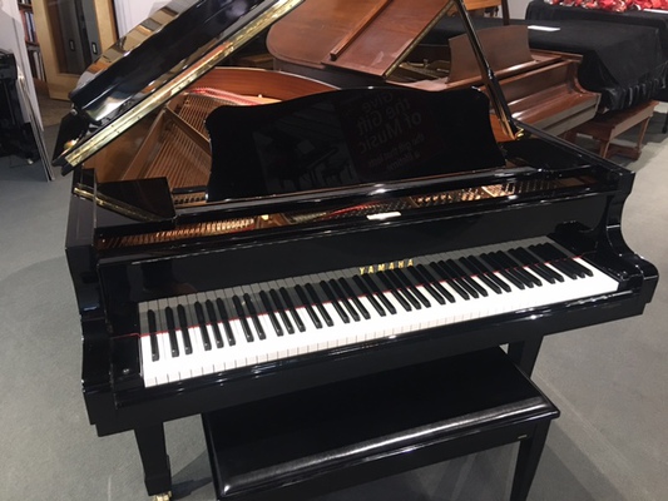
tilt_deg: -27.3
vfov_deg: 48.2
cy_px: 250
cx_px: 334
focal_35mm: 29
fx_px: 560
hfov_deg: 61.6
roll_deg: -1.3
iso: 50
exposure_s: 1/4
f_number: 2.2
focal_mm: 4.15
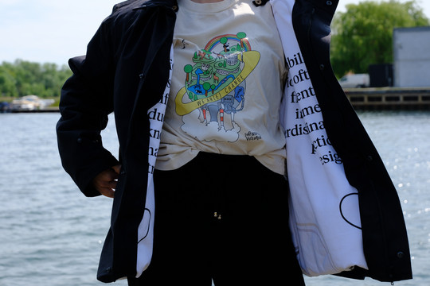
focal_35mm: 75
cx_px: 215
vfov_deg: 18.2
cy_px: 143
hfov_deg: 27.0
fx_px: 896
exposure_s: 1/1250
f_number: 5
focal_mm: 50
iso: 320
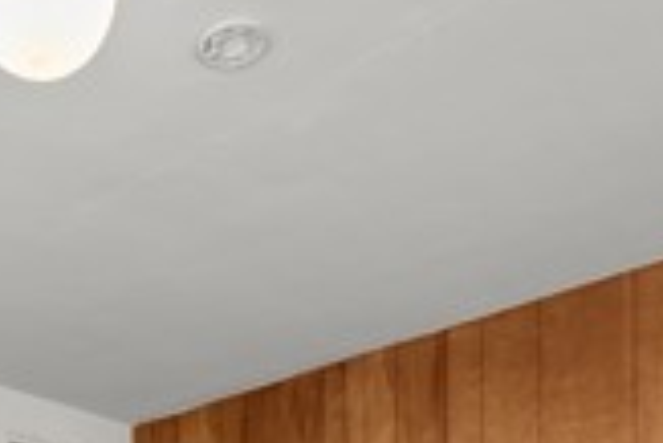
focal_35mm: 51
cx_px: 65
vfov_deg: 20.7
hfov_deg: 36.4
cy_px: 742
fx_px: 940
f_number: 9
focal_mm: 13
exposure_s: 1
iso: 250
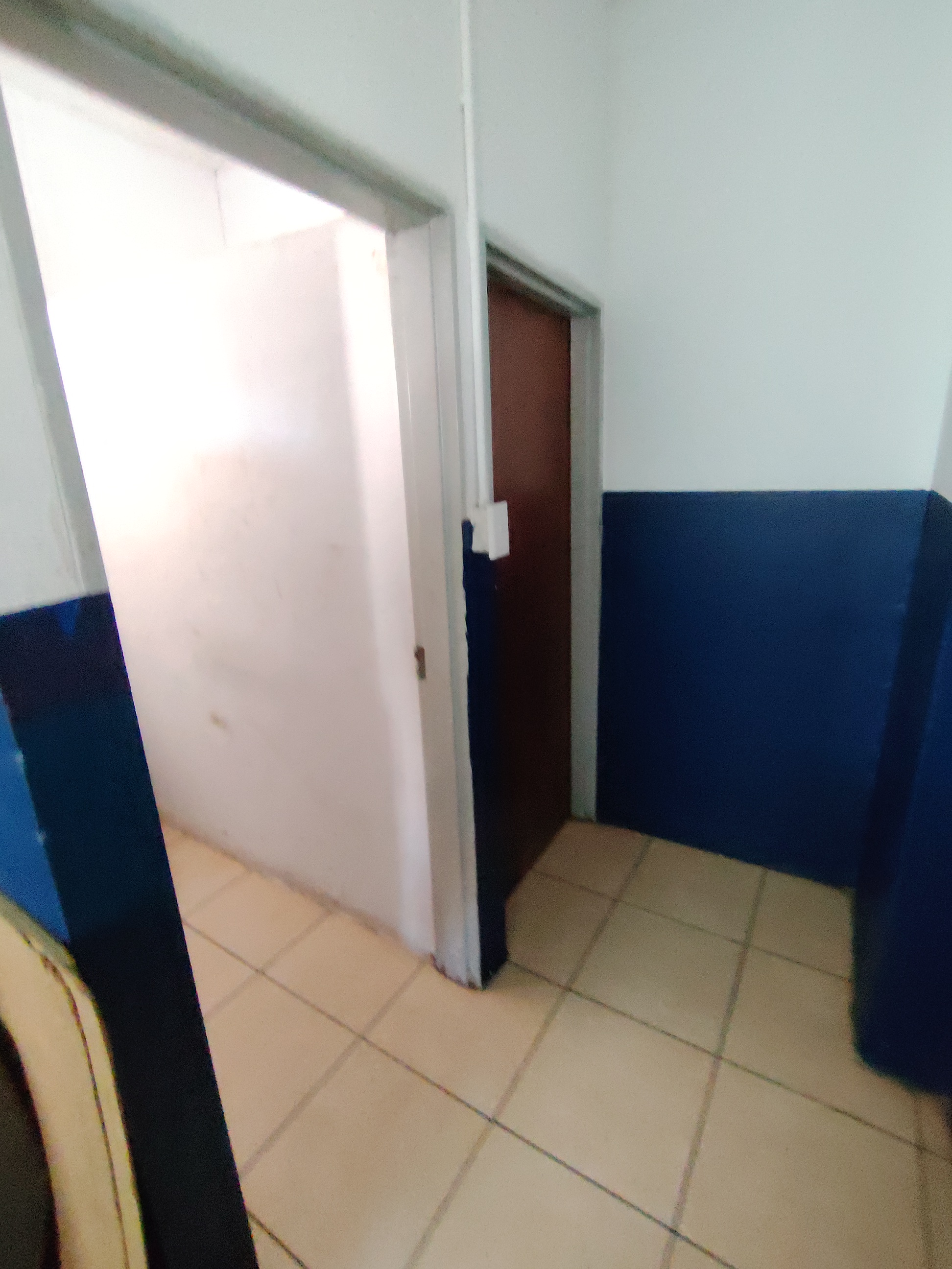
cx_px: 476
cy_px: 634
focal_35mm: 17
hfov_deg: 74.7
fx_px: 623
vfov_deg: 91.0
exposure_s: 1/16.7
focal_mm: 1.42
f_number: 2.2
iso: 1776
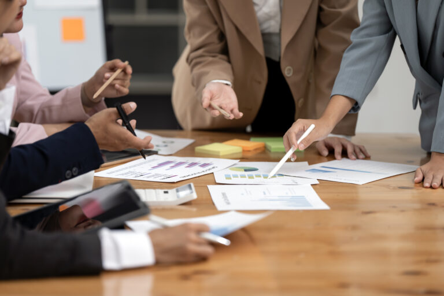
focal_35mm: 149
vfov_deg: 9.2
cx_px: 222
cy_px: 148
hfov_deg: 13.8
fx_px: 1838
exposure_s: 1/160
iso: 250
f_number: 2.8
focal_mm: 149
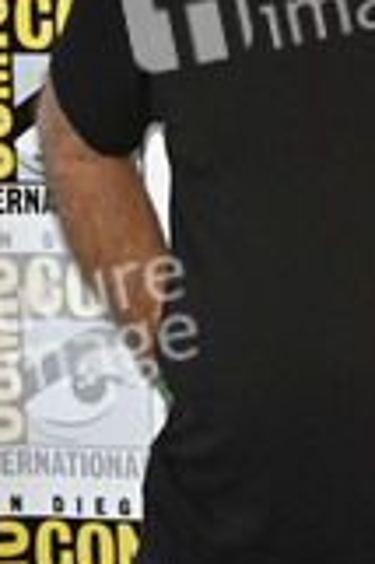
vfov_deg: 12.5
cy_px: 165
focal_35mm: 164
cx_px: 400
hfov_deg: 8.3
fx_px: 2568
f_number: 5.6
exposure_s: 1/250
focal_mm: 66
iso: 1250
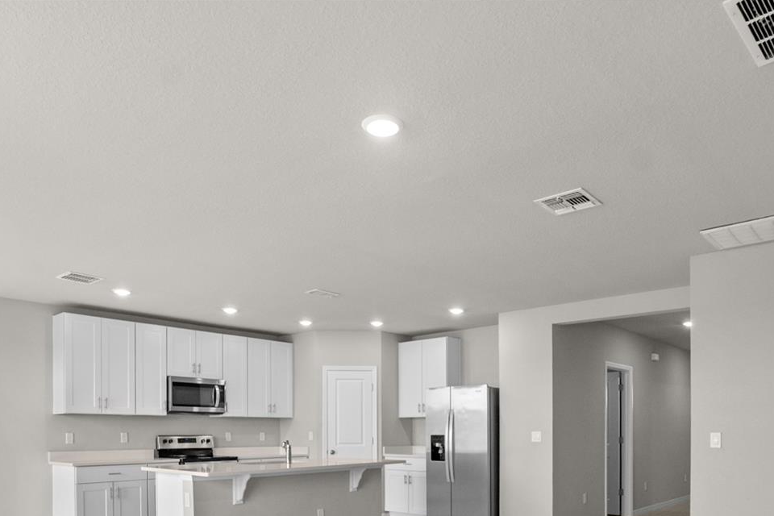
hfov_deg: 71.5
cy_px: 425
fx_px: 537
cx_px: 403
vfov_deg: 47.9
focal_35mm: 25
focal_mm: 10
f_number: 7.1
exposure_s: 1/15
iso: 720
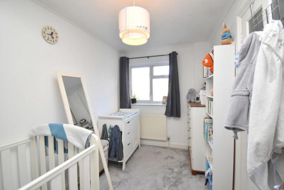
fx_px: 118
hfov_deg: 100.4
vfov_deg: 77.4
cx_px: 142
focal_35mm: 15
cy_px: 95
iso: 800
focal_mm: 10
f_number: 5
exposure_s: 1/200
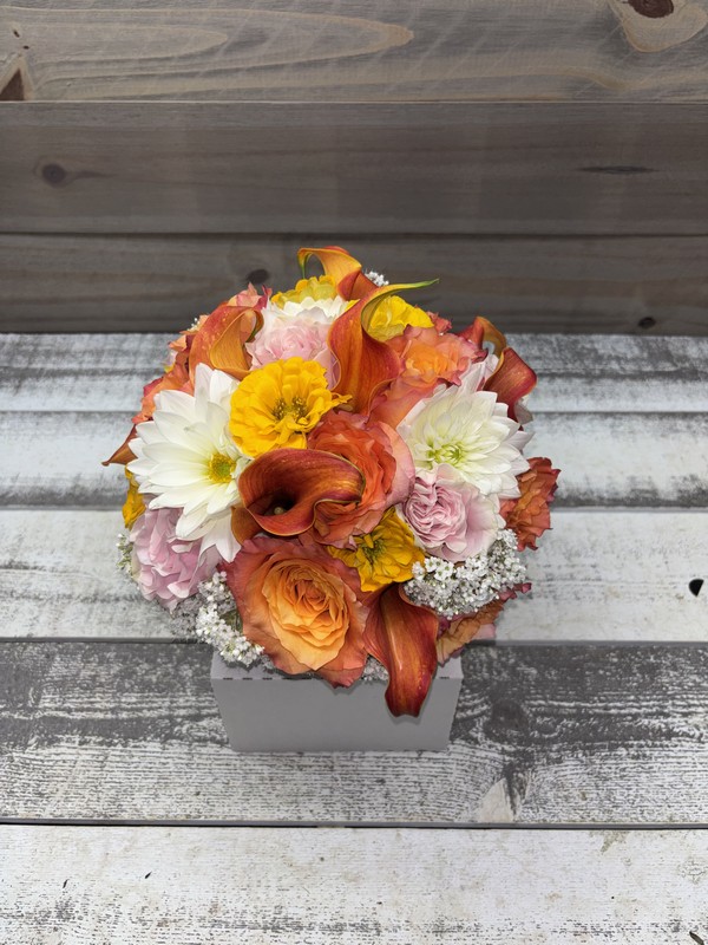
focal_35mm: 26
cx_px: 354
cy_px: 472
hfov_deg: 53.1
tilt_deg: -46.8
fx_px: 709
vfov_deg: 67.3
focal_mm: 5.96
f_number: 1.6
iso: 32
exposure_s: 1/227
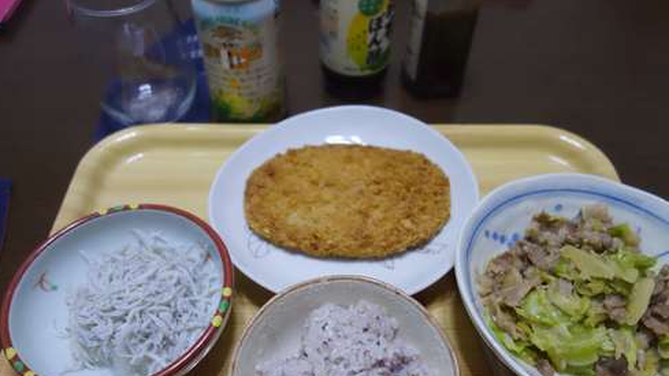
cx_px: 332
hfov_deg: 64.3
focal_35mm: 30
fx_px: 532
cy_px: 226
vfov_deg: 38.8
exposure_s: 1/125
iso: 800
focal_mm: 10.4
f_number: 1.8
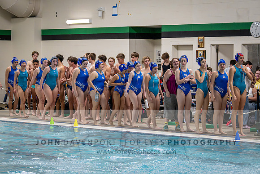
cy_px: 84
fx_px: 932
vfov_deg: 10.6
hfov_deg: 15.9
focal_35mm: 129
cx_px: 117
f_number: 4
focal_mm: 100
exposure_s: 1/1000
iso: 11400
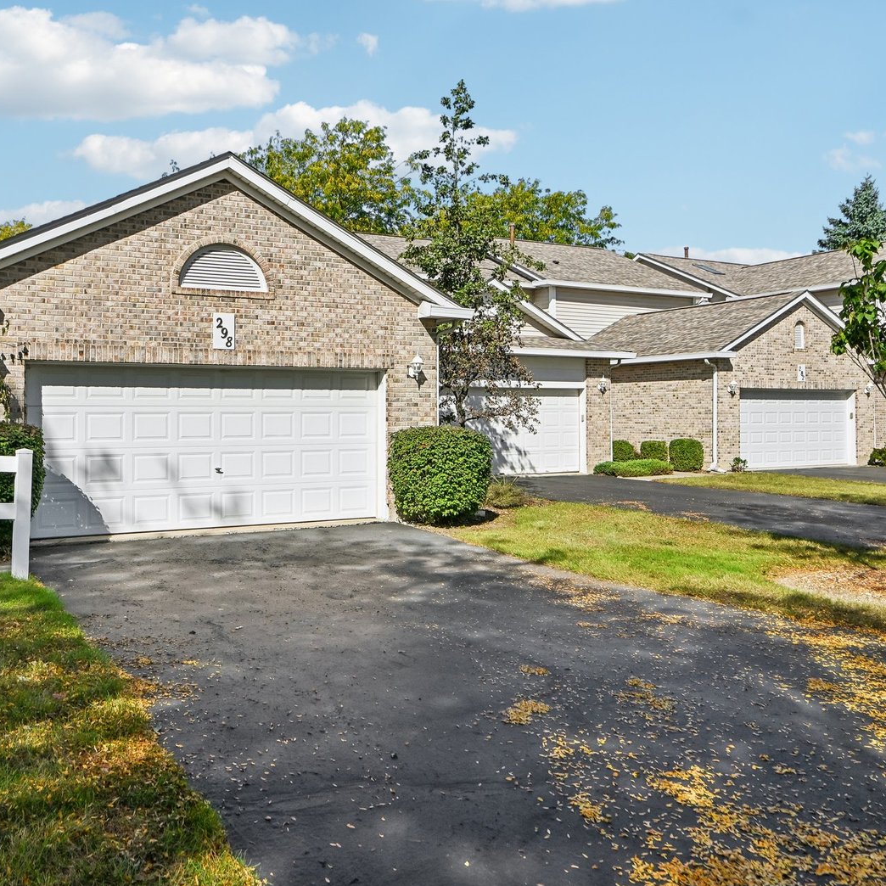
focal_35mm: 29
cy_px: 431
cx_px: 325
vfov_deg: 55.6
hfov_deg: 54.9
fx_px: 840
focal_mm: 22
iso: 400
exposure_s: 1/500
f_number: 13
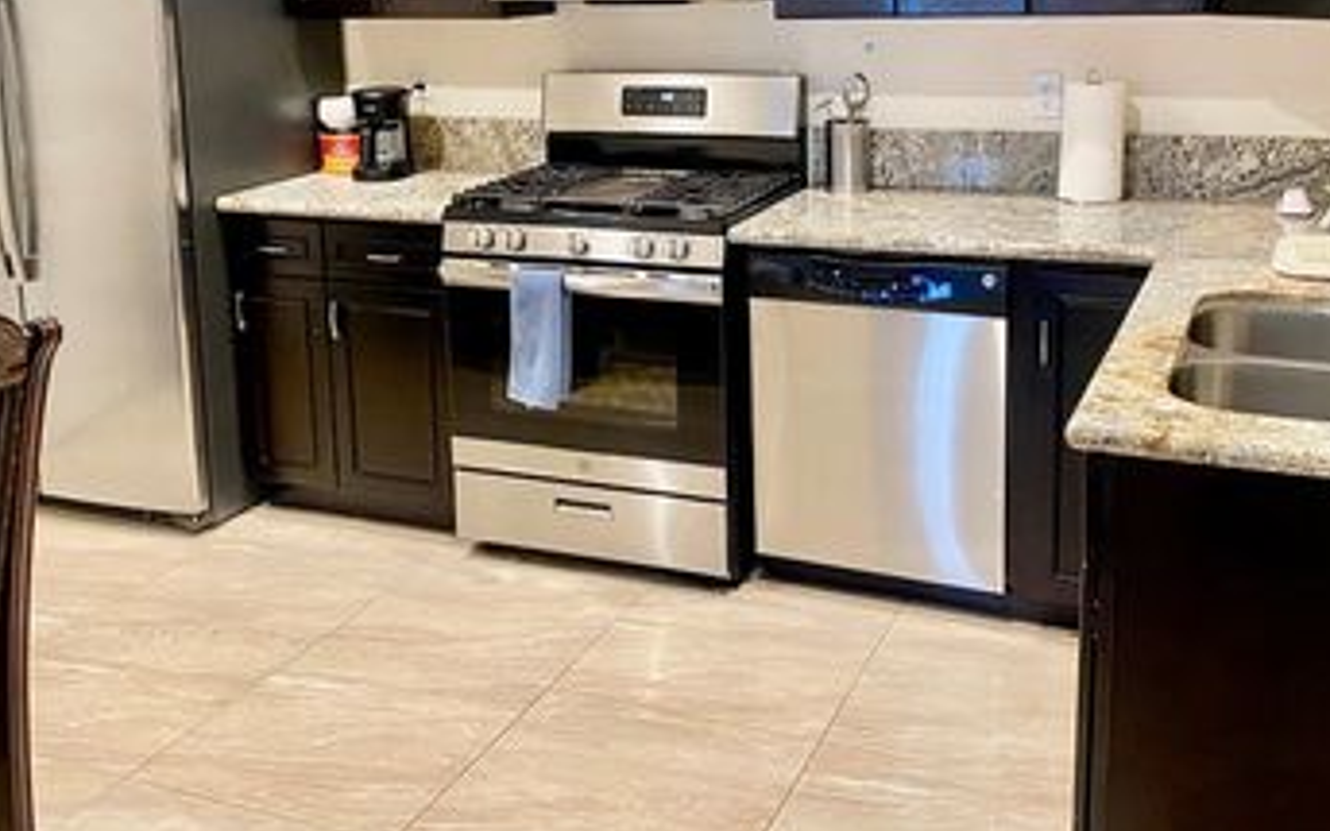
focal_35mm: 40
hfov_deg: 49.3
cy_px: 242
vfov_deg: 31.6
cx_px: 653
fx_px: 1450
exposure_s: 1/51
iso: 320
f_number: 1.8
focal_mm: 4.25
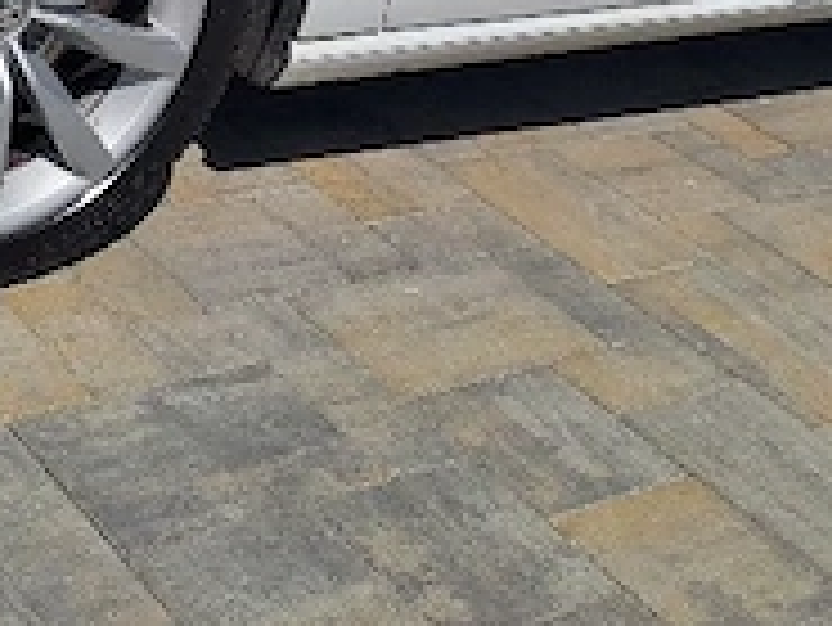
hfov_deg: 24.0
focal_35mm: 81
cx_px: 279
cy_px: -324
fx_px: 1948
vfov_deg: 16.5
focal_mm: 4.65
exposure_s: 1/5000
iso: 32
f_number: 1.8
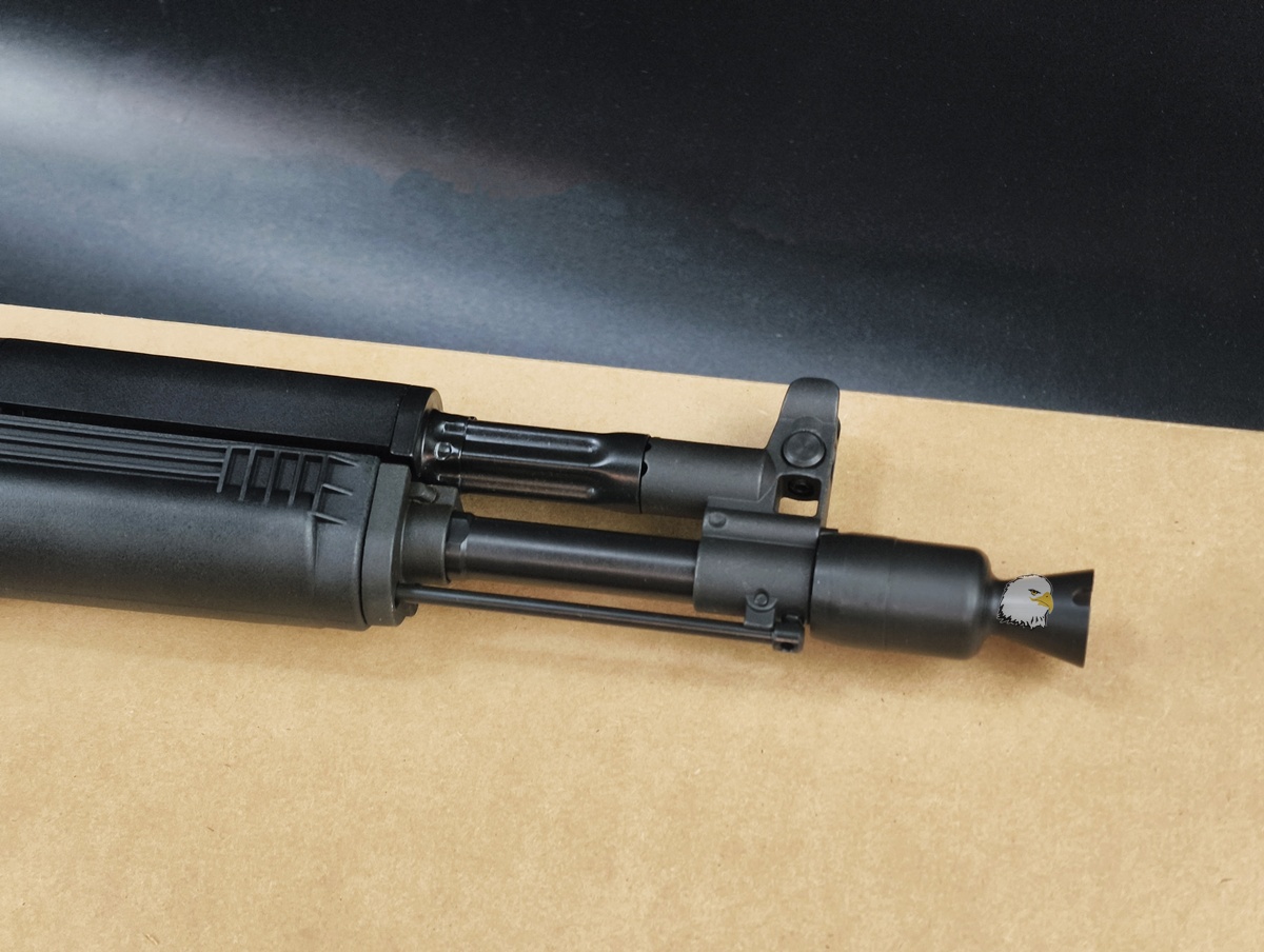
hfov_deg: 23.0
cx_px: 632
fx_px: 3109
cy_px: 476
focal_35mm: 85
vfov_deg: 17.4
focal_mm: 22.48
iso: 936
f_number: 2.67
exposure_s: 1/30
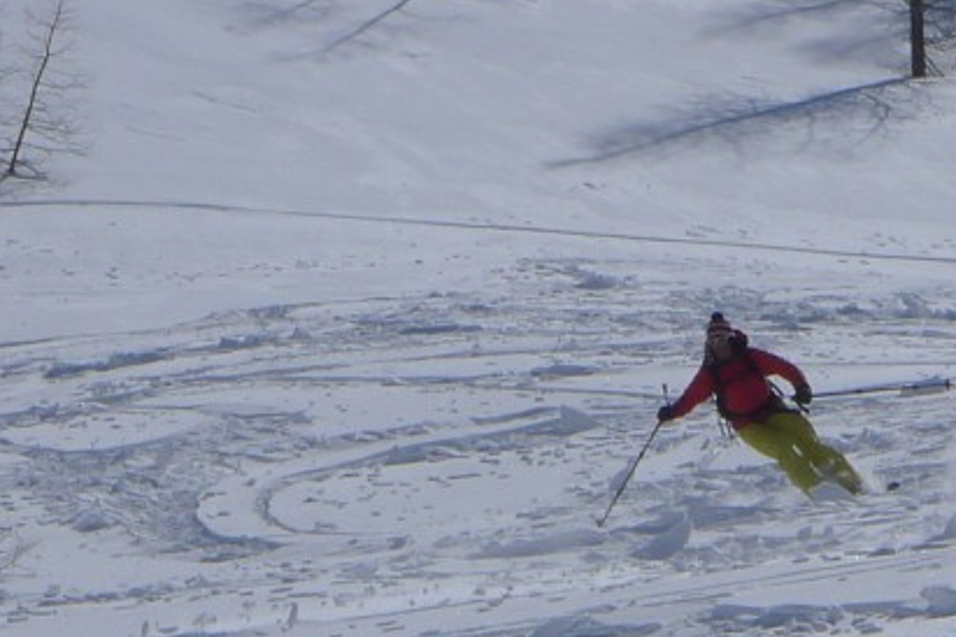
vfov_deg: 3.9
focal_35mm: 350
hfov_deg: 5.9
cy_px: 607
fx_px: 9294
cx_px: 701
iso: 80
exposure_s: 1/1000
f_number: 8
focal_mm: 19.2
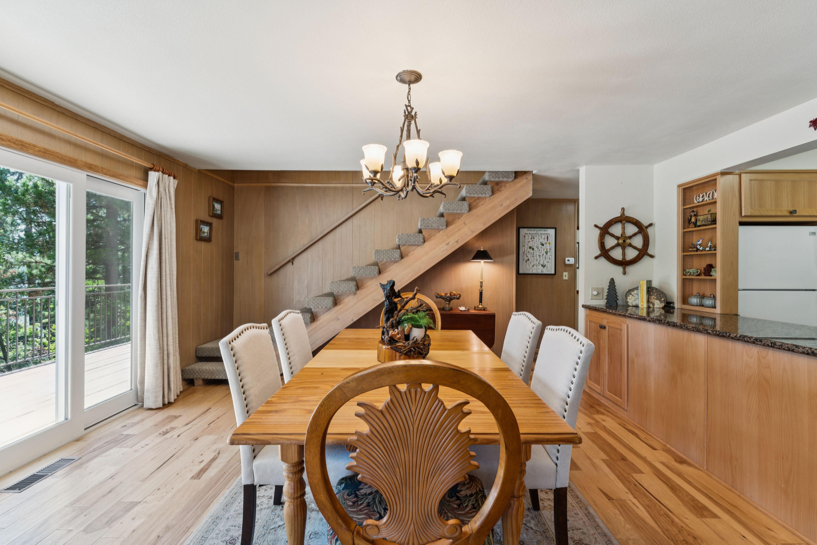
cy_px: 272
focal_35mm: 16
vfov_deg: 73.1
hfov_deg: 96.0
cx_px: 408
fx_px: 368
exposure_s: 1/2
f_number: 13
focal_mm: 16.2
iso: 100
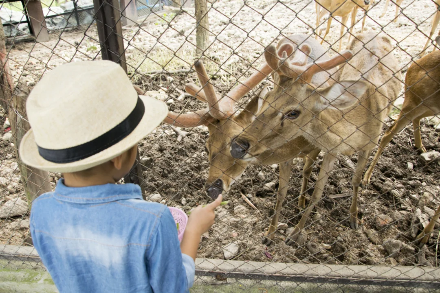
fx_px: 330
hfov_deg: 67.4
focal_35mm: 27
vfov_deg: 47.9
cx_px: 220
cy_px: 146
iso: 400
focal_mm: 18
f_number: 4.8
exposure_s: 1/90
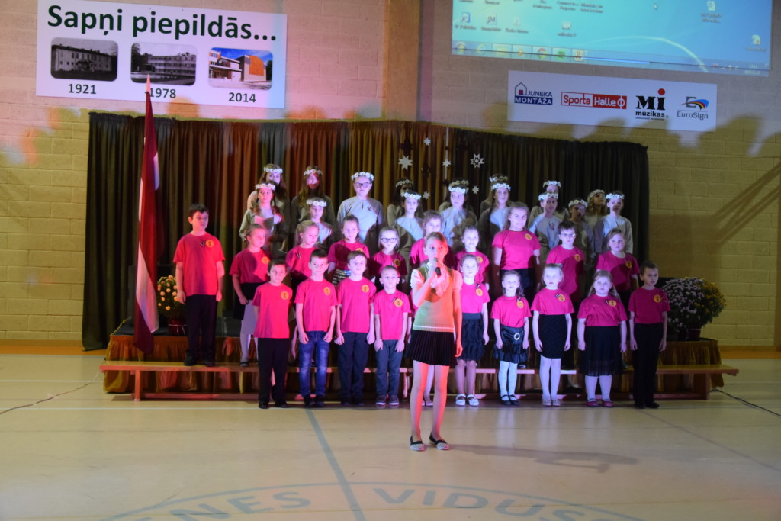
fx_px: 846
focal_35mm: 39
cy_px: 260
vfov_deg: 34.2
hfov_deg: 49.5
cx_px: 390
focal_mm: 26
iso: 3200
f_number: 4
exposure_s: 1/125
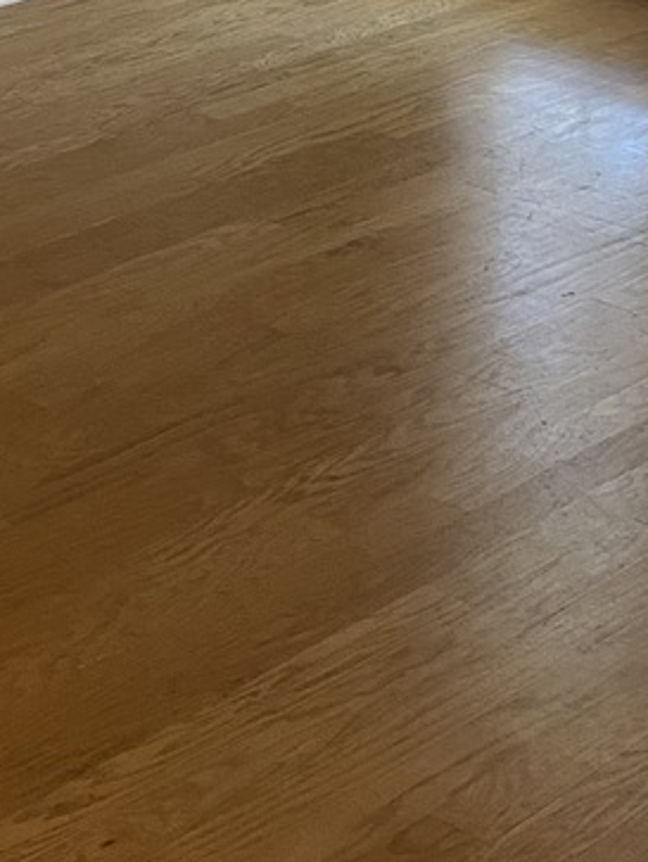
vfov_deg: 17.9
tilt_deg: -9.7
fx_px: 2566
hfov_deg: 14.3
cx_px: 114
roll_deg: +1.2
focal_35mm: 103
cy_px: -240
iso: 250
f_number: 1.8
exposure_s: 1/60
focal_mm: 4.25
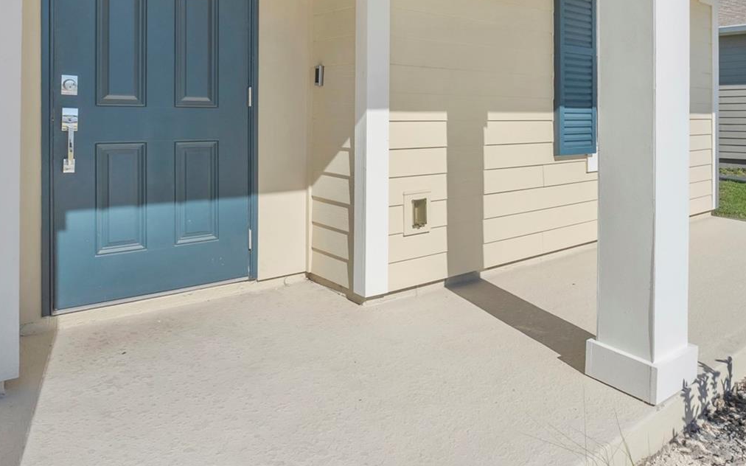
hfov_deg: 63.9
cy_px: 128
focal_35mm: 29
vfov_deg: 42.1
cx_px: 455
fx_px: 589
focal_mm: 12
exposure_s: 1/200
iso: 250
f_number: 9
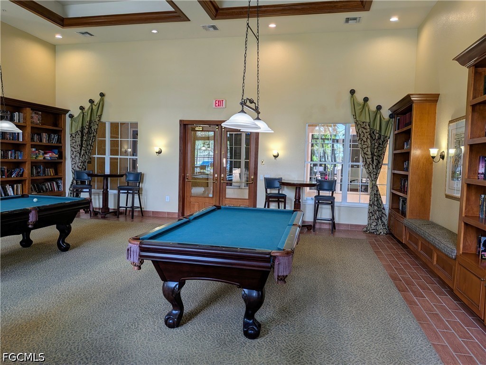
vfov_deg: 56.8
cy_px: 182
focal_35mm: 24
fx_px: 337
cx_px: 243
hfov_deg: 71.6
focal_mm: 4.53
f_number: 1.7
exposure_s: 1/187
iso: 27
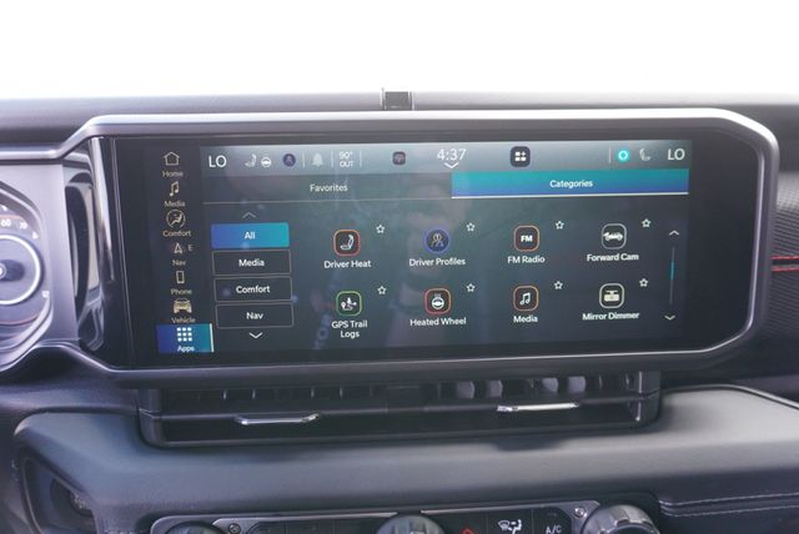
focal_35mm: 24
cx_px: 400
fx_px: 533
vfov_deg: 53.2
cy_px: 267
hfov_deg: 73.7
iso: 1000
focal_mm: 16
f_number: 4
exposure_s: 1/60
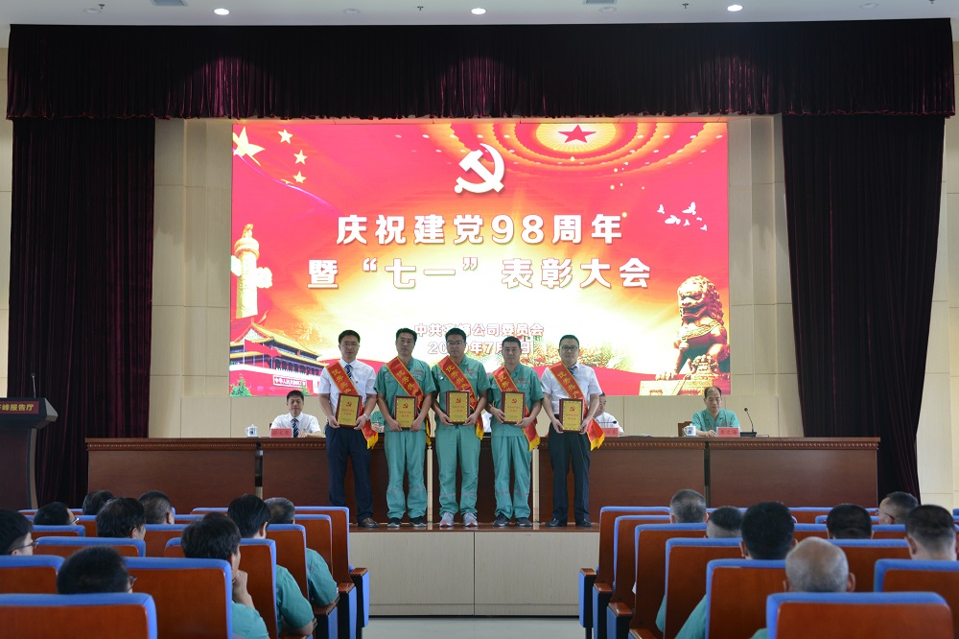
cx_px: 480
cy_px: 320
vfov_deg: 33.4
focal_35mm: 40
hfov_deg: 48.5
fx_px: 1065
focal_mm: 40
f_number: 4
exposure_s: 1/60
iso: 640
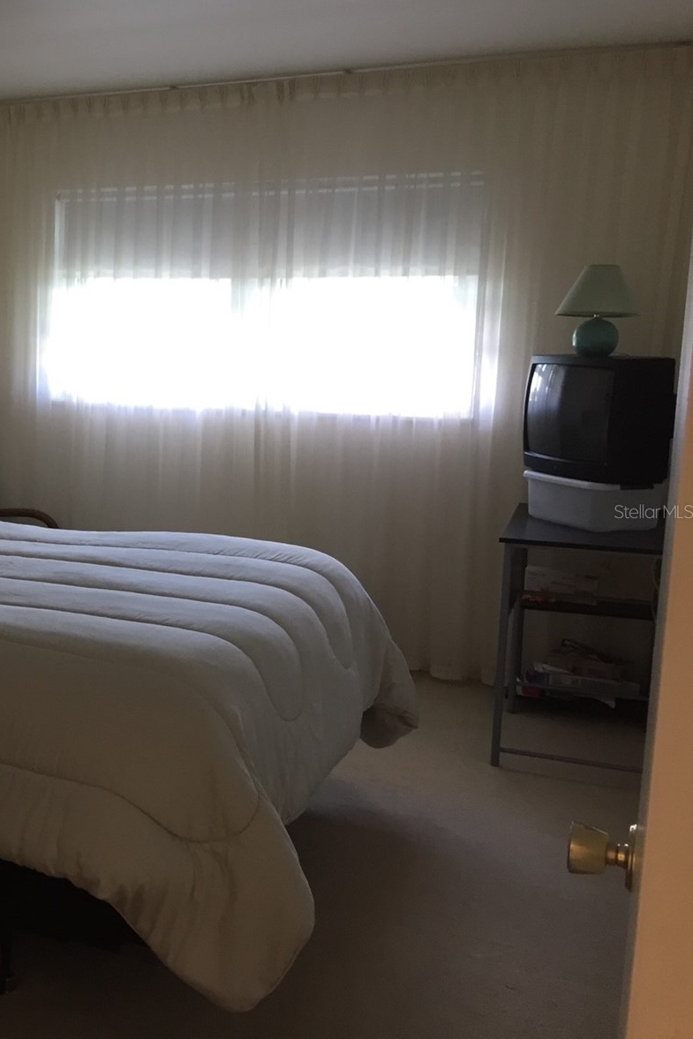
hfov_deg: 30.2
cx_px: -9
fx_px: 1183
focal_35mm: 41
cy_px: 511
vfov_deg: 47.4
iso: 80
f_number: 2.2
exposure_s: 1/30
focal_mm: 4.15
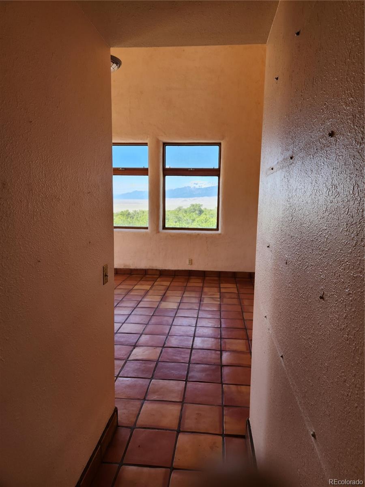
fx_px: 323
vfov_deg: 73.9
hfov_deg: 58.9
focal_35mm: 23
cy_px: 244
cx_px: 182
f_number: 1.8
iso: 20
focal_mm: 5.4
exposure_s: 1/120
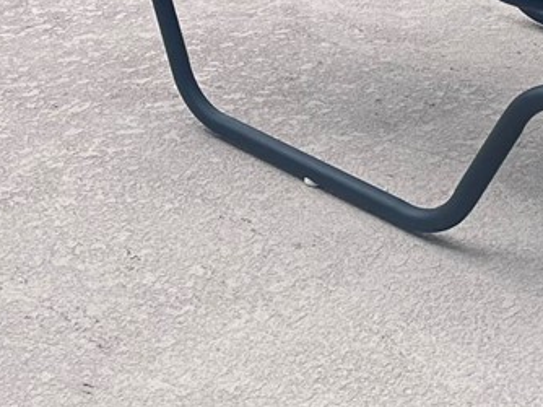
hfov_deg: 16.6
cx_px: -70
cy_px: -536
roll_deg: +0.0
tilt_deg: -2.2
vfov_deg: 11.0
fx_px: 1803
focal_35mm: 115
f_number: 1.78
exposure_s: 1/2410
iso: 80
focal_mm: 6.86
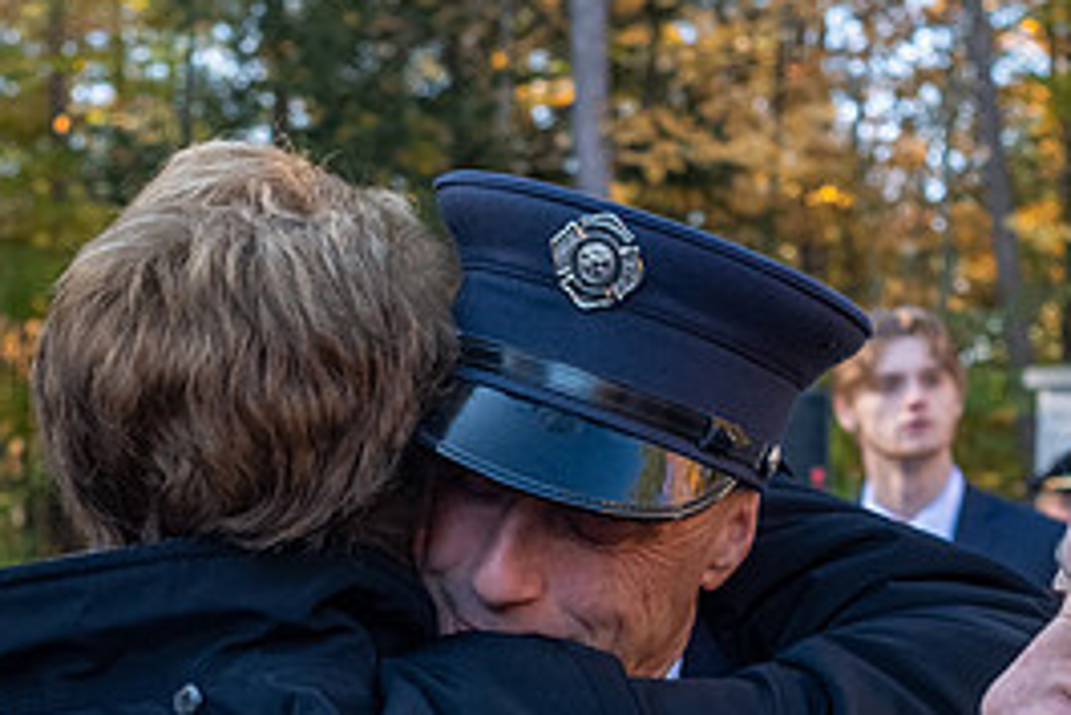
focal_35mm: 88
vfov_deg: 15.3
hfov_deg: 23.1
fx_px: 2619
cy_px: 724
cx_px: 506
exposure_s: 1/640
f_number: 4
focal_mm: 23
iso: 800
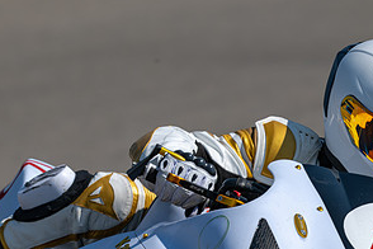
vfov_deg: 1.2
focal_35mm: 1185
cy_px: 219
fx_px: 12277
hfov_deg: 1.7
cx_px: 270
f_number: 11
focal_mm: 600
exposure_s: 1/1250
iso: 320
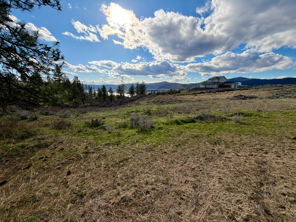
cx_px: 148
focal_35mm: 14
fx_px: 120
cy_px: 111
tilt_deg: -11.8
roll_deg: +0.1
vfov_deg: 85.7
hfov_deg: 102.1
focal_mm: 2.22
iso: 25
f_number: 2.2
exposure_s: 1/1235
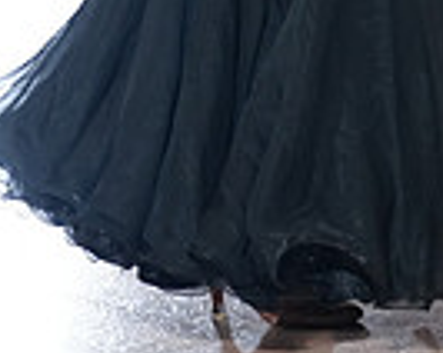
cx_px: 478
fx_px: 4451
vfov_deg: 4.5
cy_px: -346
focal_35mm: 340
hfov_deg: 5.7
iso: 1600
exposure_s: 1/400
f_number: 2.8
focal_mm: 83
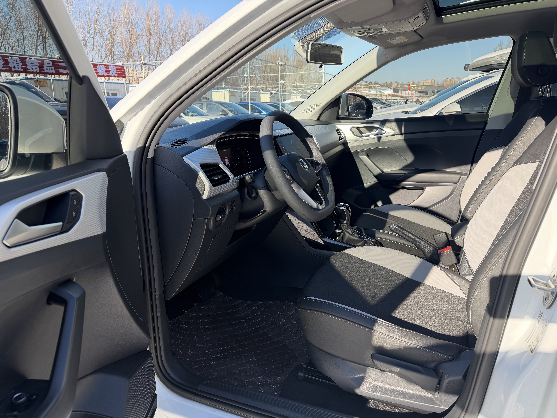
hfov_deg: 71.6
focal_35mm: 24
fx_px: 386
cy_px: 209
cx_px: 278
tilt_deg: -14.8
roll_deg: +1.2
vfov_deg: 56.8
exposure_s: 1/1046
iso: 100
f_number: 1.78
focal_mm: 6.76
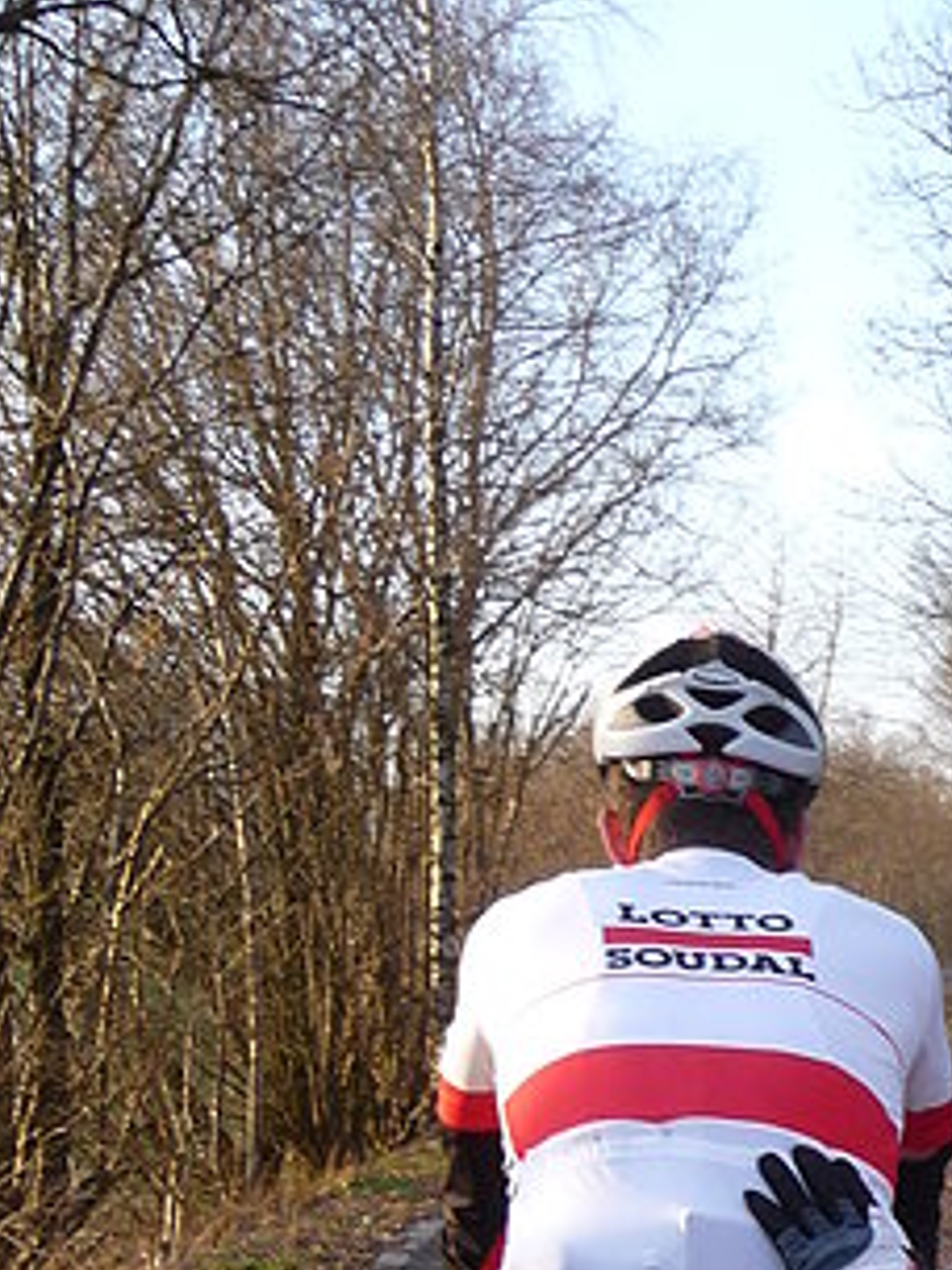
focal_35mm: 83
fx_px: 3044
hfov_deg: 16.8
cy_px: 1646
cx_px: 1217
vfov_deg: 21.4
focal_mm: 4.7
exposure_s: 1/160
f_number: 3.3
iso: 100
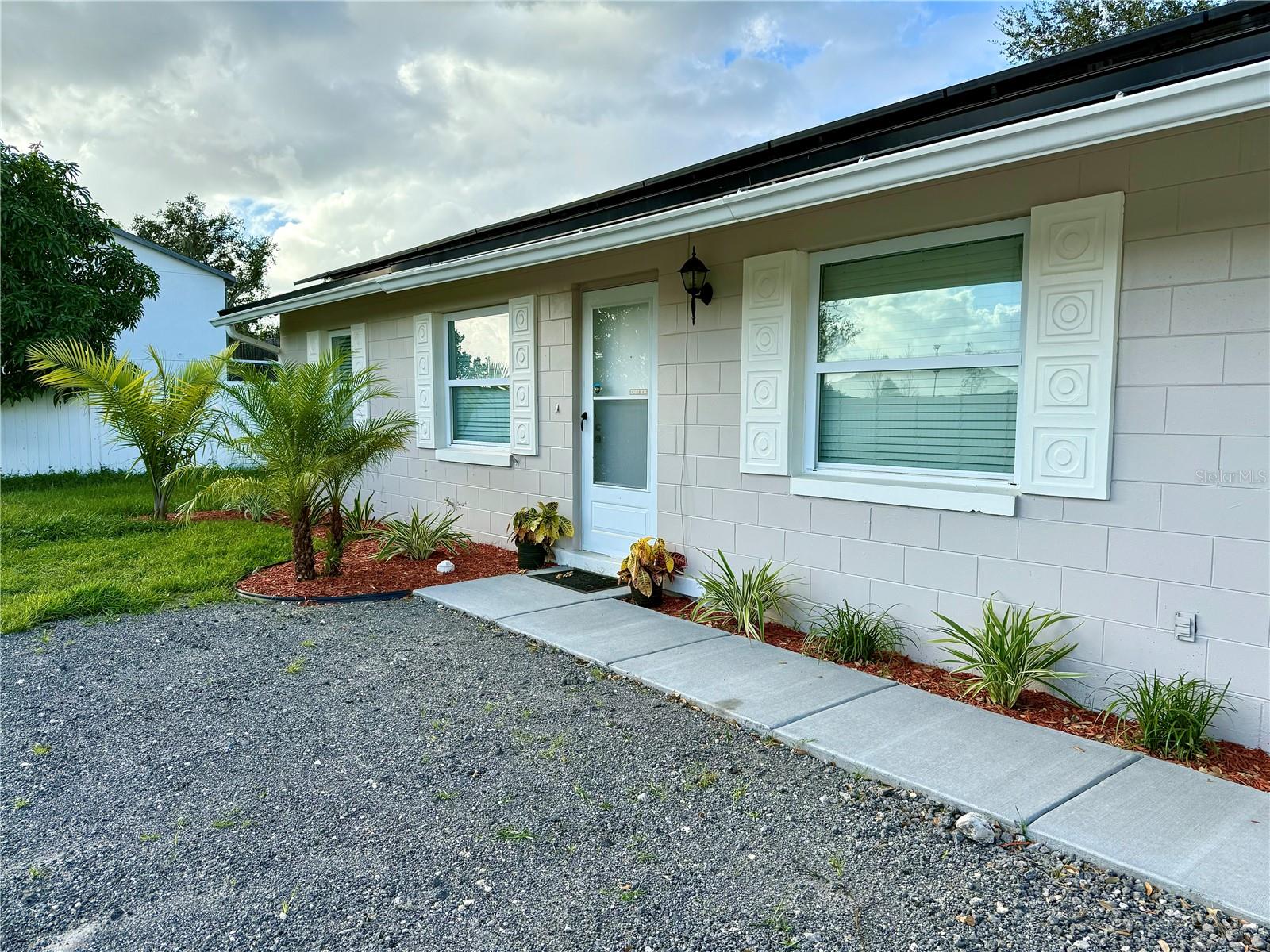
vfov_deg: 56.8
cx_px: 635
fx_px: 881
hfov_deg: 71.6
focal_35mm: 24
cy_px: 476
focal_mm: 6.76
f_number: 1.78
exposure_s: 1/1689
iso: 100
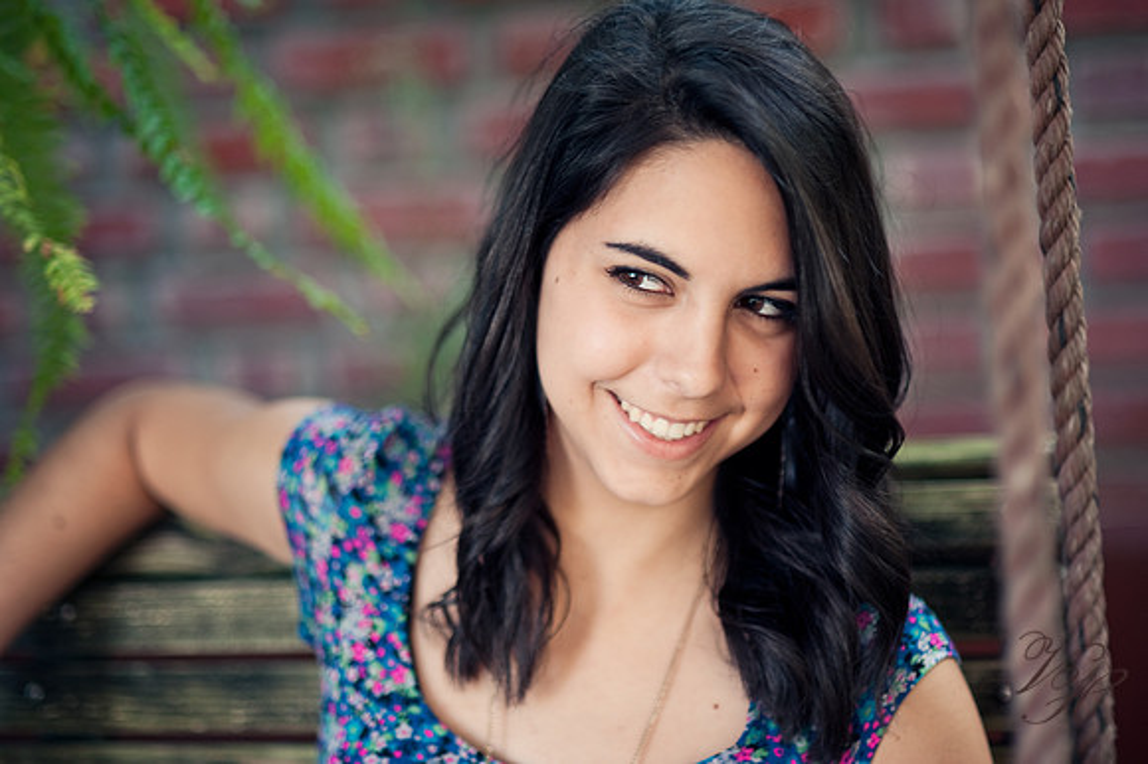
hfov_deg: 23.9
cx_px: 574
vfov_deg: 16.1
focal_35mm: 85
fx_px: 2709
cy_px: 382
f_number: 1.8
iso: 200
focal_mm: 85
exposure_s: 1/60
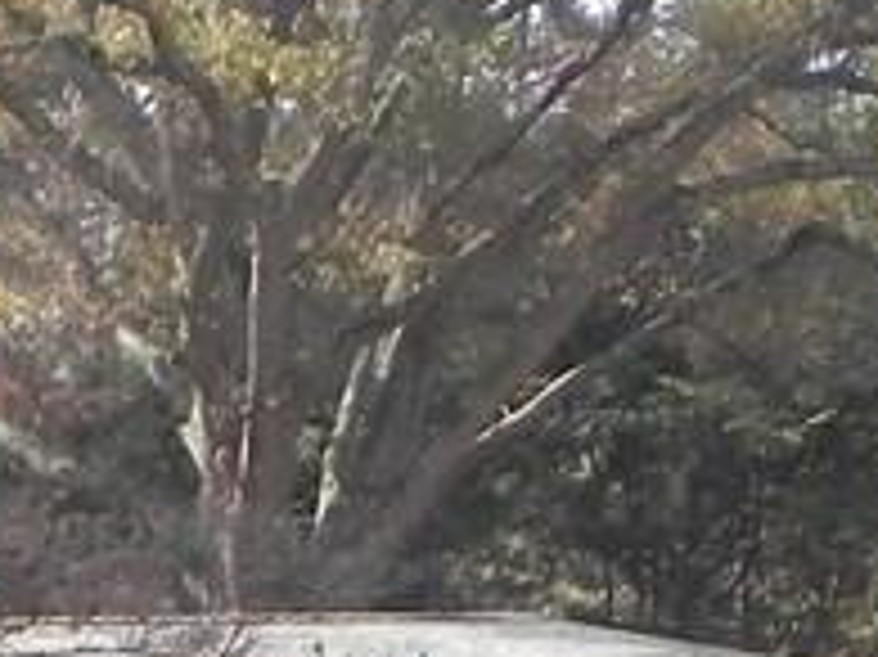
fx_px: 6920
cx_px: -63
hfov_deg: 7.2
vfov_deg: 5.3
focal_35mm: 273
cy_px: 1300
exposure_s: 1/146
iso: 160
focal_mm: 9.2
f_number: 4.5
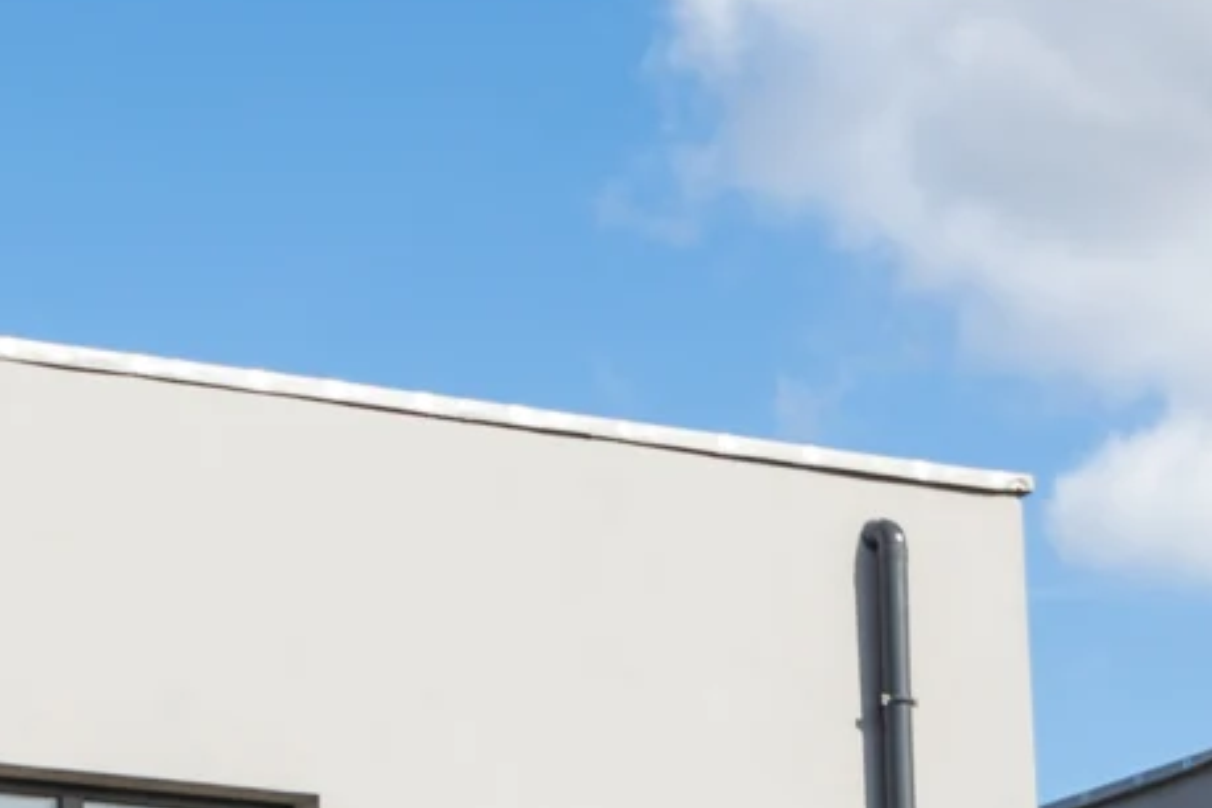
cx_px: 158
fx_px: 6194
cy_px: 1411
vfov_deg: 7.3
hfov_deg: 11.1
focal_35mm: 184
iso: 160
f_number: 2.8
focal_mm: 33
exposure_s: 1/3200
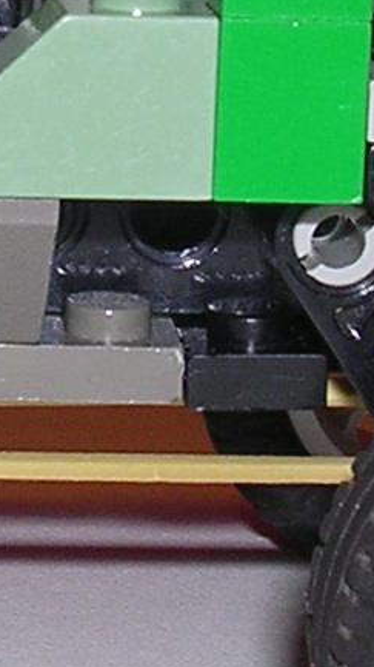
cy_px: 108
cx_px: 42
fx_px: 3462
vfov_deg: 11.0
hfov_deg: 6.2
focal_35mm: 196
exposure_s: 1/60.1
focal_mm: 5.8
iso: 100
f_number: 5.6
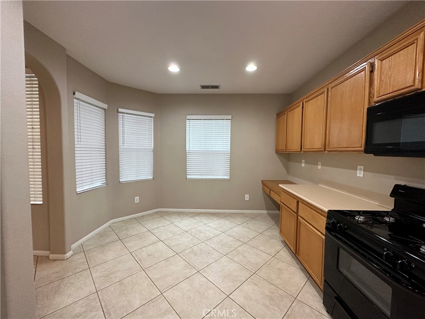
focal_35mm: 14
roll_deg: -0.9
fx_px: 172
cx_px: 212
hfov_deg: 102.1
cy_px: 160
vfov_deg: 85.7
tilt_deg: -3.3
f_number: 2.2
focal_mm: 2.22
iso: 320
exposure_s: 1/120
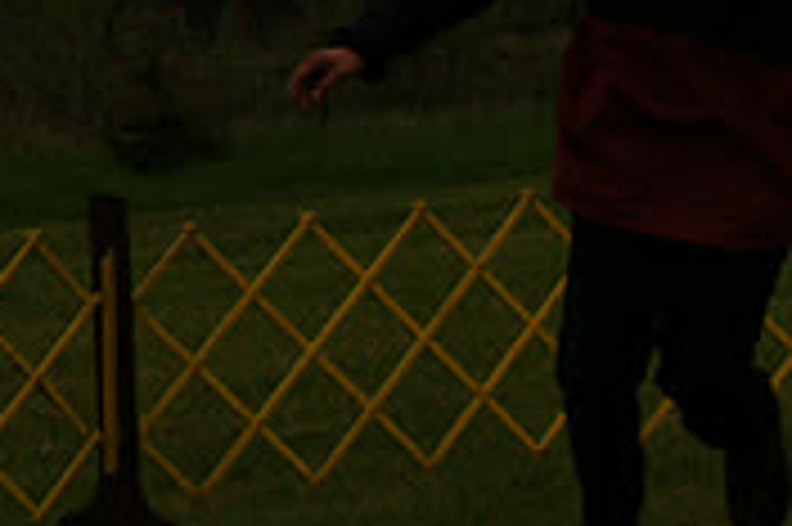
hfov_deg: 6.8
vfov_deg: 4.5
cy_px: 133
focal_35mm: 302
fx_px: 6630
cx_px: 878
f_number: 16
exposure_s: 1/125
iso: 400
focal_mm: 61
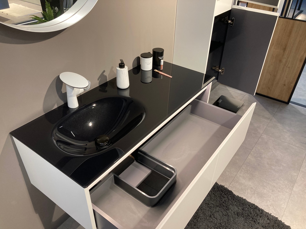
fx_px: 248
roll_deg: -1.6
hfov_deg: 63.4
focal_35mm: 28
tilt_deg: -36.0
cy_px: 114
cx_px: 153
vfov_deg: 49.7
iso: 80
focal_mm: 3.99
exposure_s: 1/50
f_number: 1.8
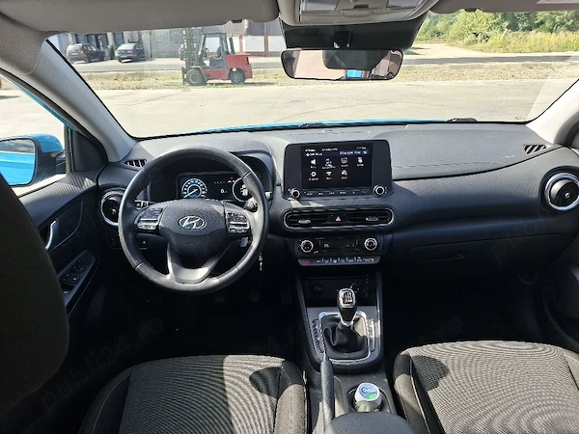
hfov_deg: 73.9
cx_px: 290
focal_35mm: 23
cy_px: 217
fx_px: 385
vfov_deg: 58.9
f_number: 1.8
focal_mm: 5.54
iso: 50
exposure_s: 1/400
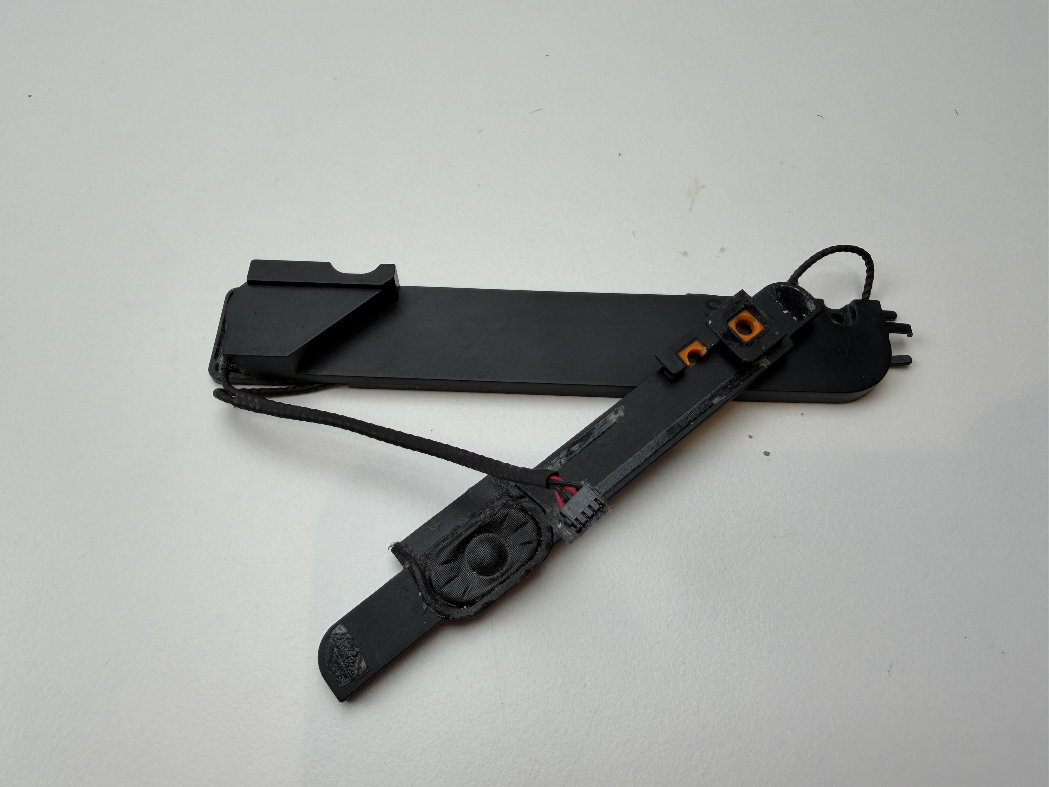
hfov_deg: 71.6
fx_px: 727
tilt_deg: -62.7
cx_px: 524
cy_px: 394
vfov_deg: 56.8
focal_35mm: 24
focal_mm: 2.22
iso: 40
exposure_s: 1/227
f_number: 2.2
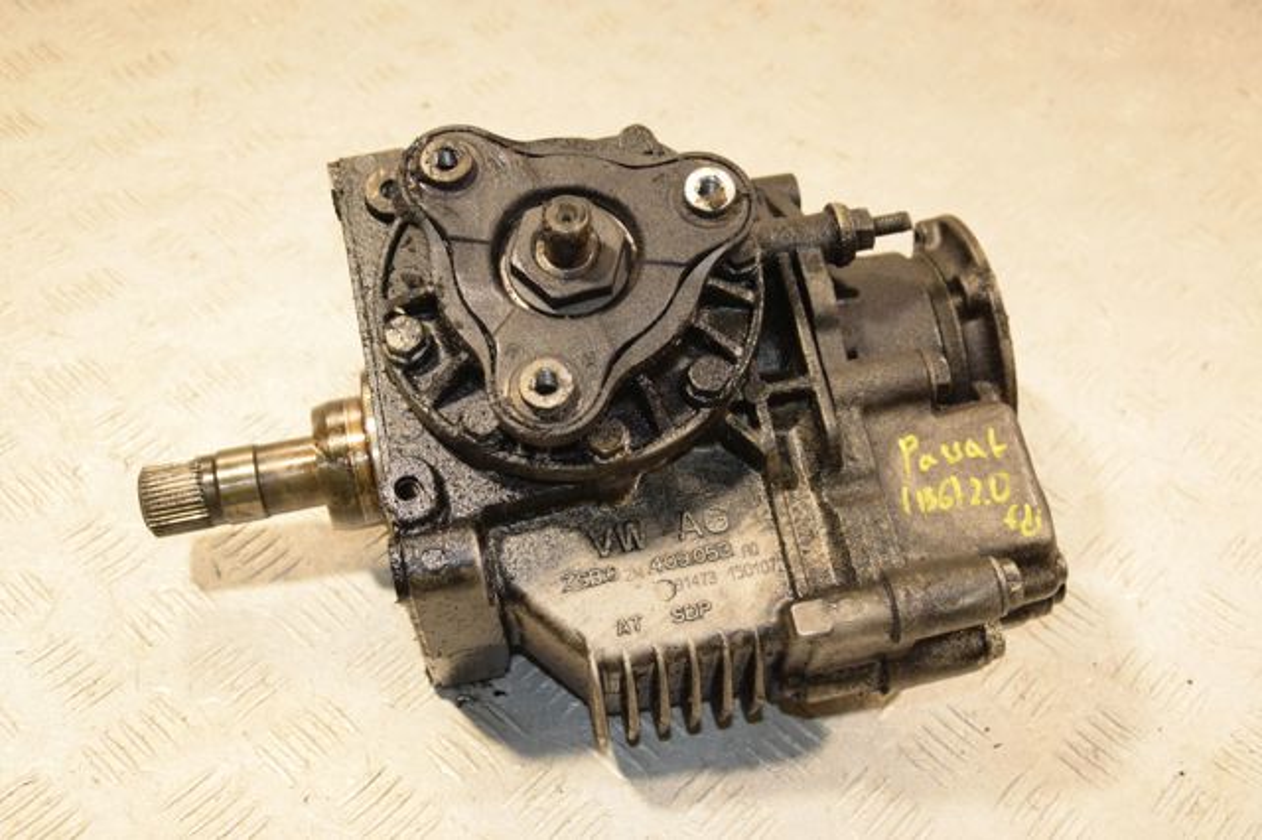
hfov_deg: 41.1
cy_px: 420
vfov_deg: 28.0
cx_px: 631
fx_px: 1682
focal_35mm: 48
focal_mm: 32
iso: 800
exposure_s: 1/200
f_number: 5
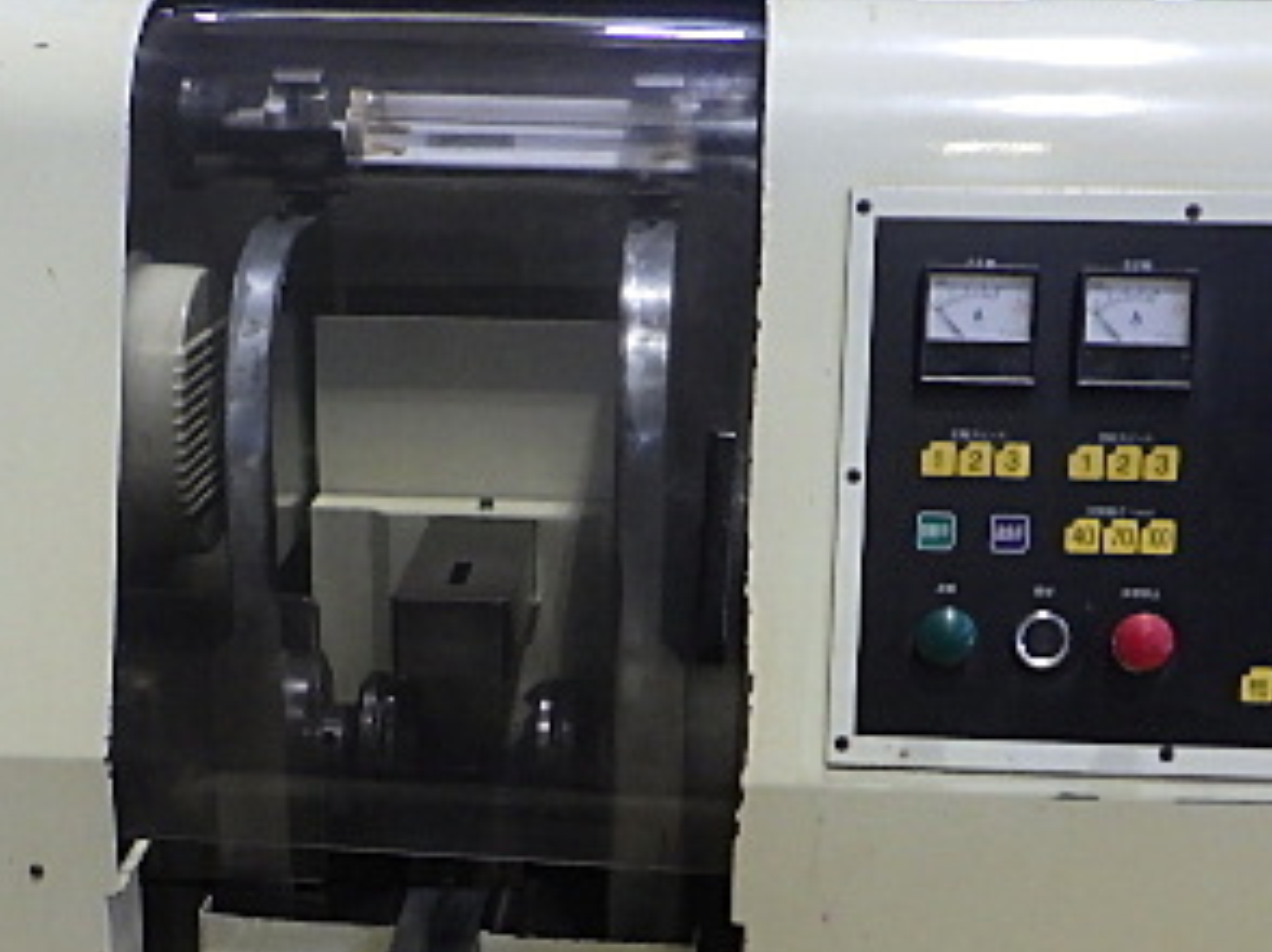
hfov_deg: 31.6
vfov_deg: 23.3
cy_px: 887
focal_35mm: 61
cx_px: 511
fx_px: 2240
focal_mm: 5
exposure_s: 1/45
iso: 400
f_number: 3.5
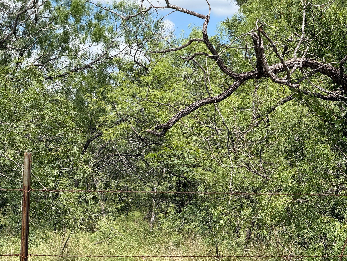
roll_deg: -0.5
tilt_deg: +2.8
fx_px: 1203
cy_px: 130
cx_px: 174
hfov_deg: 16.4
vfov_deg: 12.3
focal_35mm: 120
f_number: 2.8
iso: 50
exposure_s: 1/1206
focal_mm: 15.66
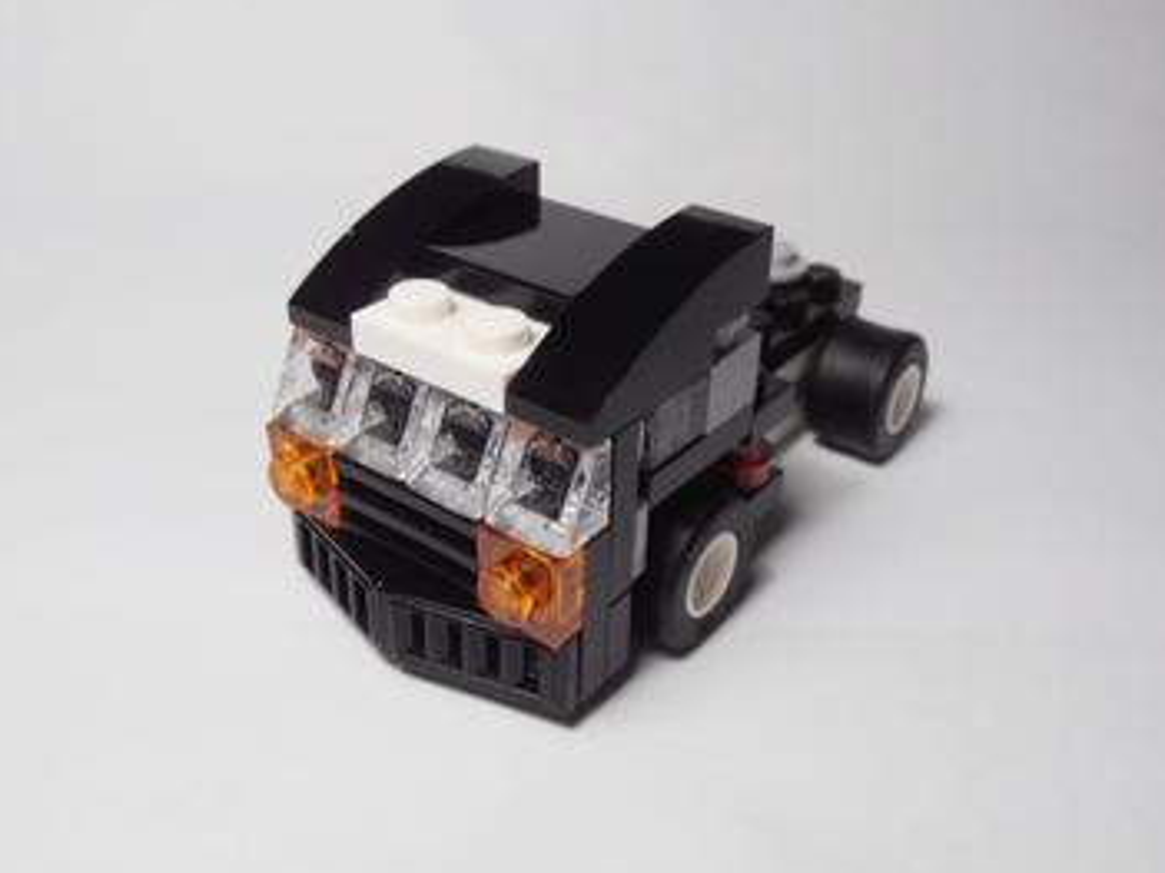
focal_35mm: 38
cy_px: 432
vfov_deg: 37.7
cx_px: 587
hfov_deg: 49.0
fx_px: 1278
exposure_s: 1/50
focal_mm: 6.61
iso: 80
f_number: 3.9
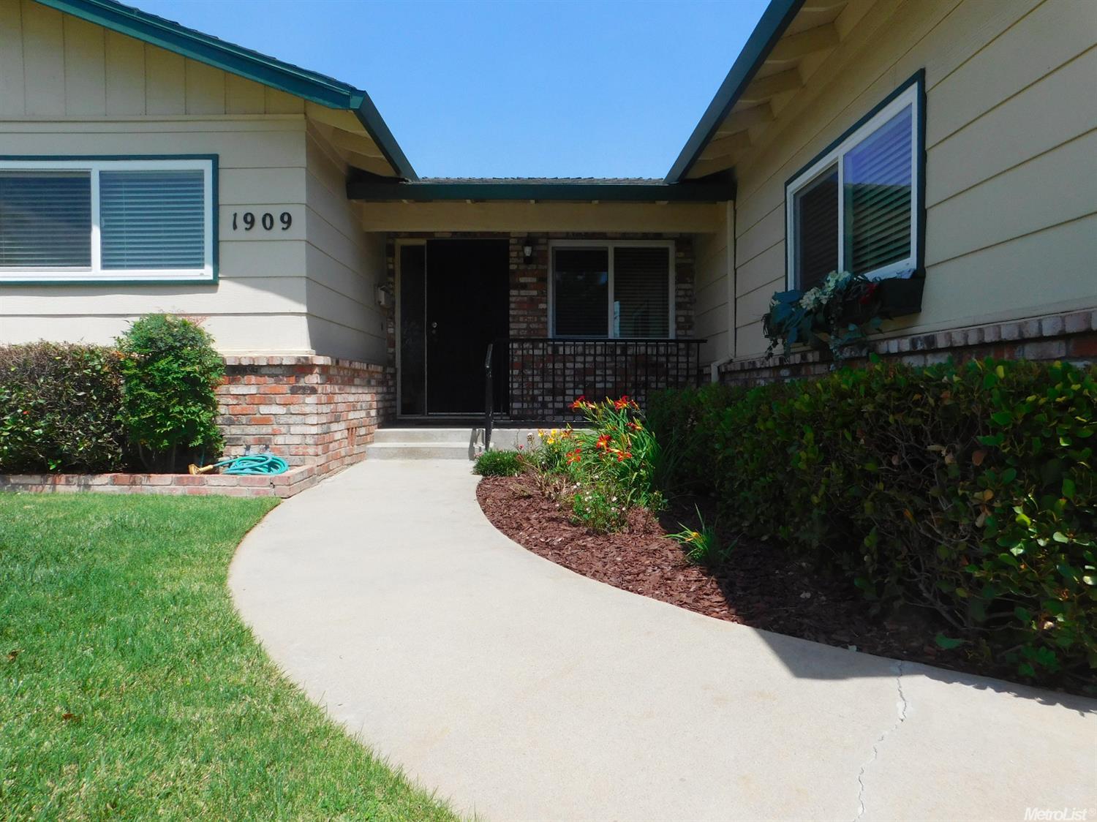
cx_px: 548
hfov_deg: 73.9
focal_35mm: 23
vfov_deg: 58.9
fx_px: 729
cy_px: 411
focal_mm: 4
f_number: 3
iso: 125
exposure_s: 1/1500
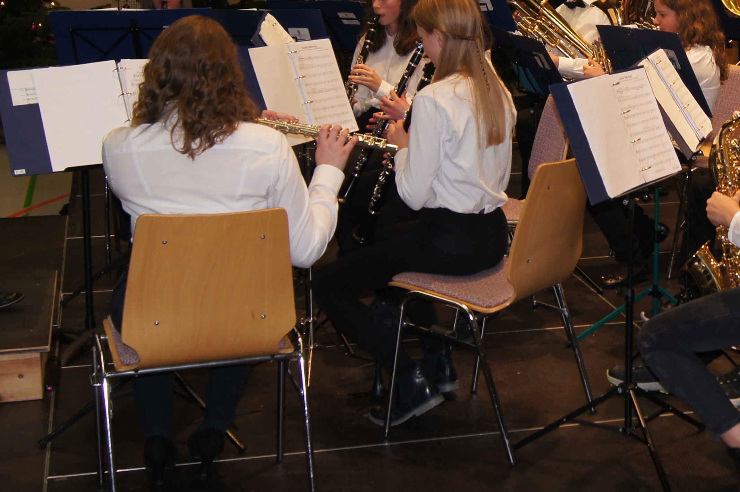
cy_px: 99
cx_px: 660
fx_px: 1560
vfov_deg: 17.8
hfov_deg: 25.9
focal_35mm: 76
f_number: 5.6
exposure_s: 1/60
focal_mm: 22
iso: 400
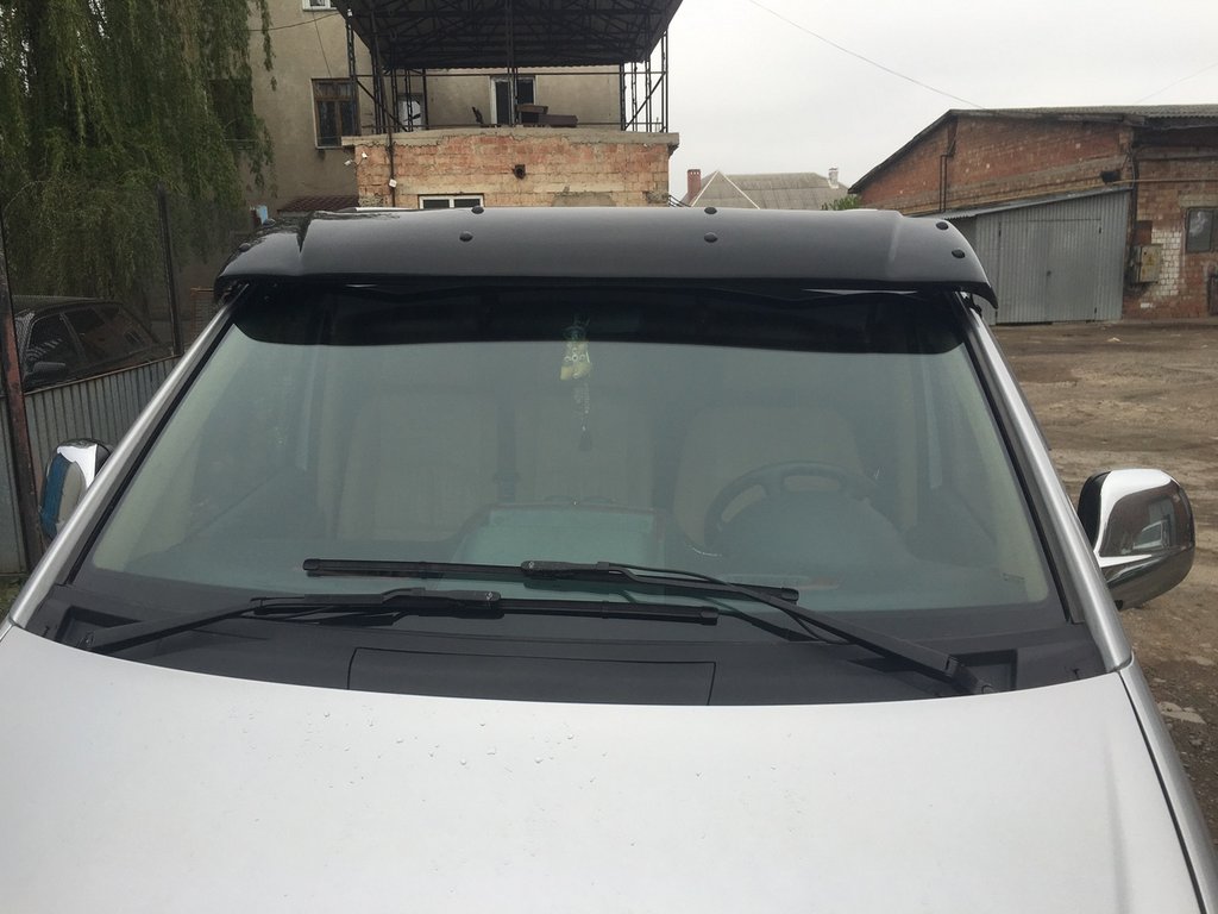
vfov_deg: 48.2
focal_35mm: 29
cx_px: 609
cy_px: 457
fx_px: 1020
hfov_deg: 61.7
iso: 25
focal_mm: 4.15
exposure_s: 1/287
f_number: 2.2
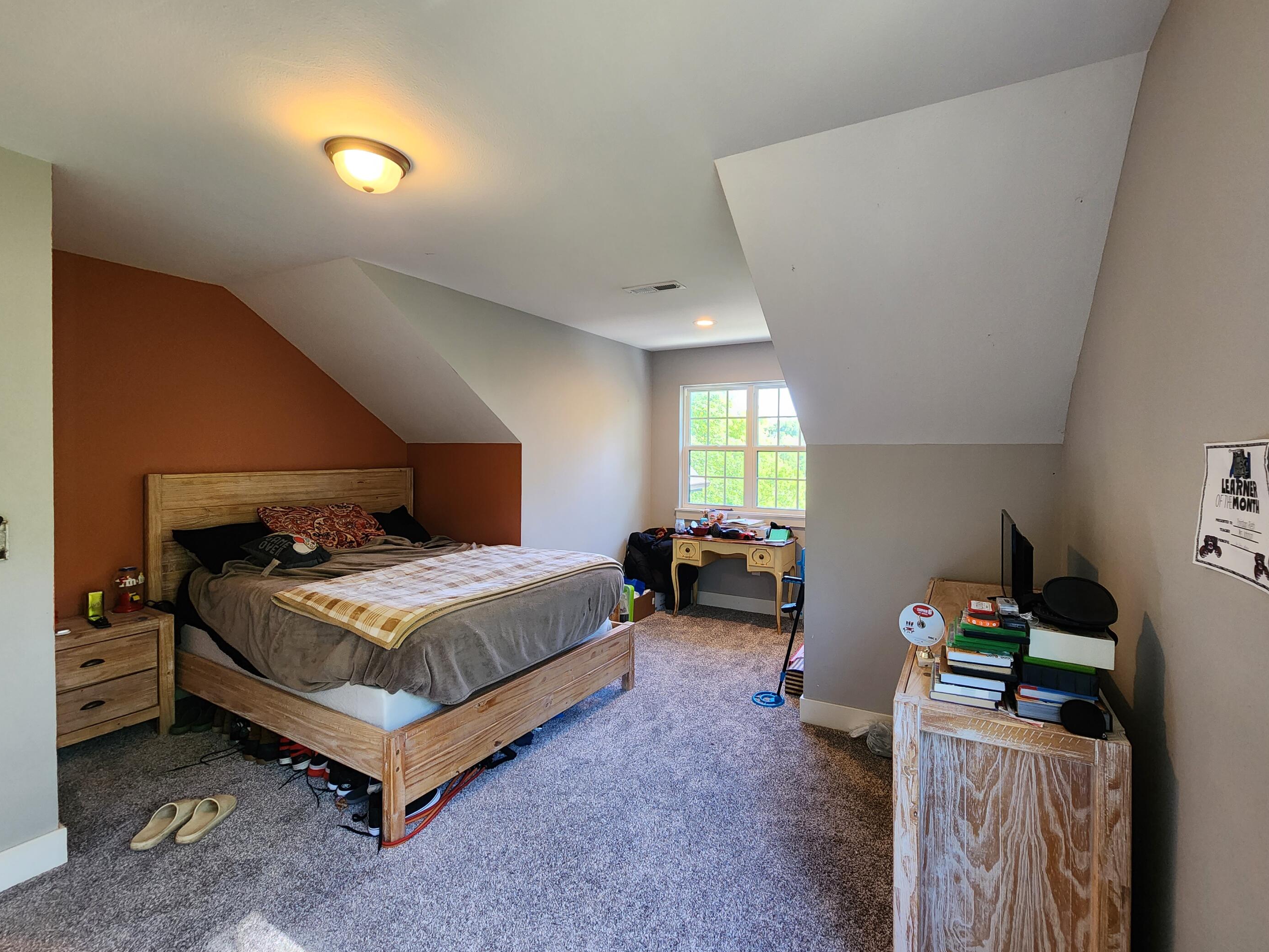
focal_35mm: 14
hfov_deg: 102.0
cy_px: 460
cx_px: 666
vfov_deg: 85.6
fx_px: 513
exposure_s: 1/60
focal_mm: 2.2
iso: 320
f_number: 2.2
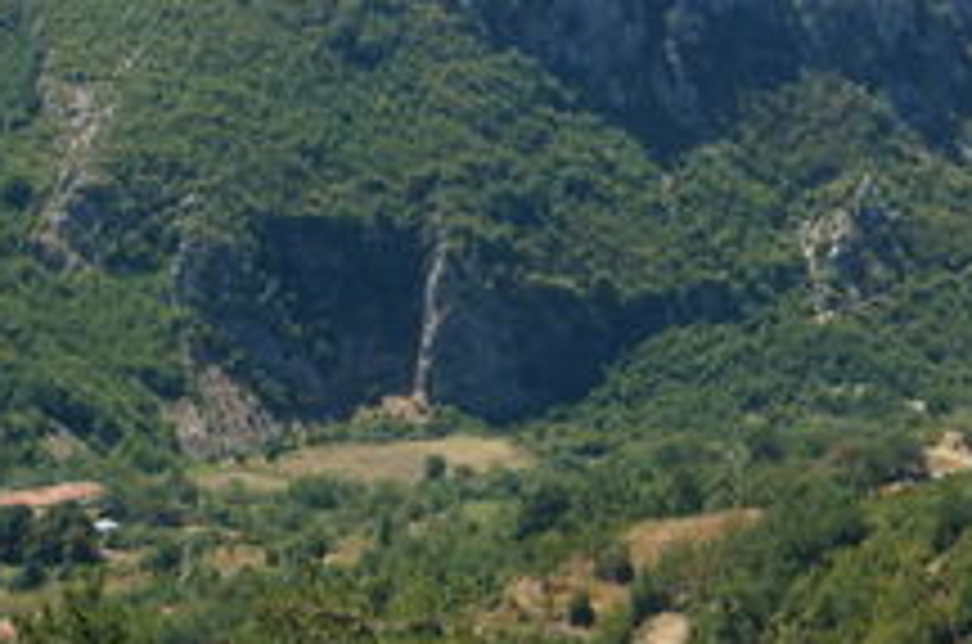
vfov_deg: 5.5
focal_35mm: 250
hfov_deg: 8.2
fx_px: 6738
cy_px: -2
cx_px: 806
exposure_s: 1/160
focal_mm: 75
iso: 100
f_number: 9
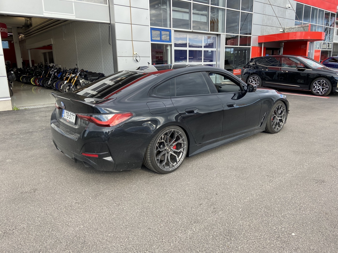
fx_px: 254
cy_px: 126
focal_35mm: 26
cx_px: 169
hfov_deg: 67.3
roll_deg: +0.9
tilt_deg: -13.7
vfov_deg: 53.1
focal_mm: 4.25
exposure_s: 1/499
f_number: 1.8
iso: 32
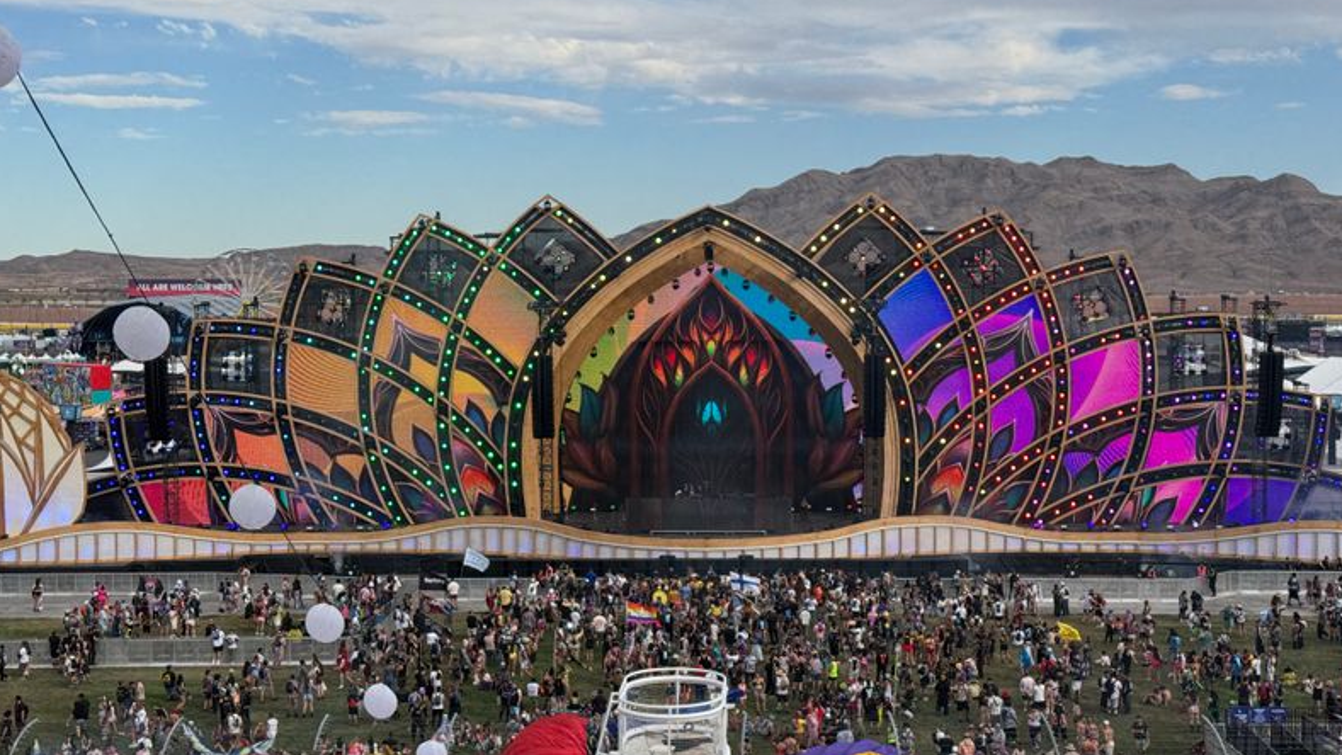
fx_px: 1886
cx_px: 675
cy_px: 349
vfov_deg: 22.6
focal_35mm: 53
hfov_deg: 39.2
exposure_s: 1/3817
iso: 64
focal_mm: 6.76
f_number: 1.78
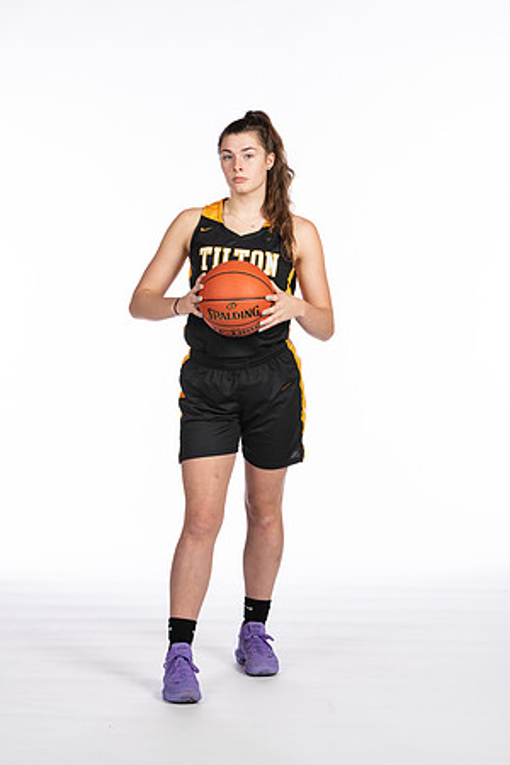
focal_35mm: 105
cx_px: 255
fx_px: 2231
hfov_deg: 13.0
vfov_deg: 19.5
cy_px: 382
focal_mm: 70
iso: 100
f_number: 5.6
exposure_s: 1/100
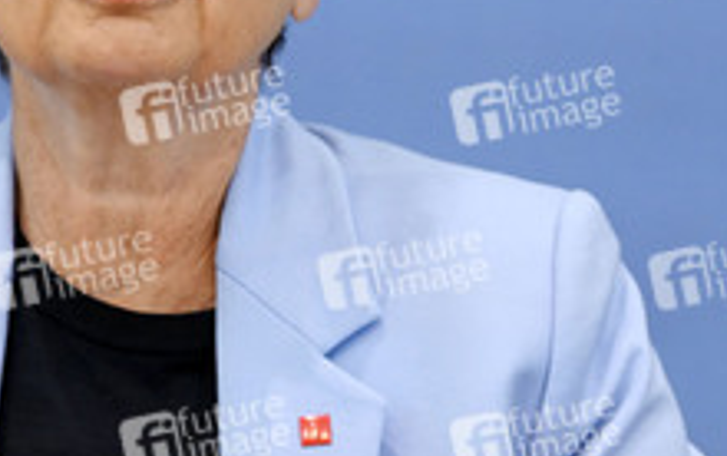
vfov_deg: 3.9
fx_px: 6624
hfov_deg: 6.3
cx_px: 117
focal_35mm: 334
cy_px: 23
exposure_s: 1/500
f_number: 7.1
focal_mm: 160
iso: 4000
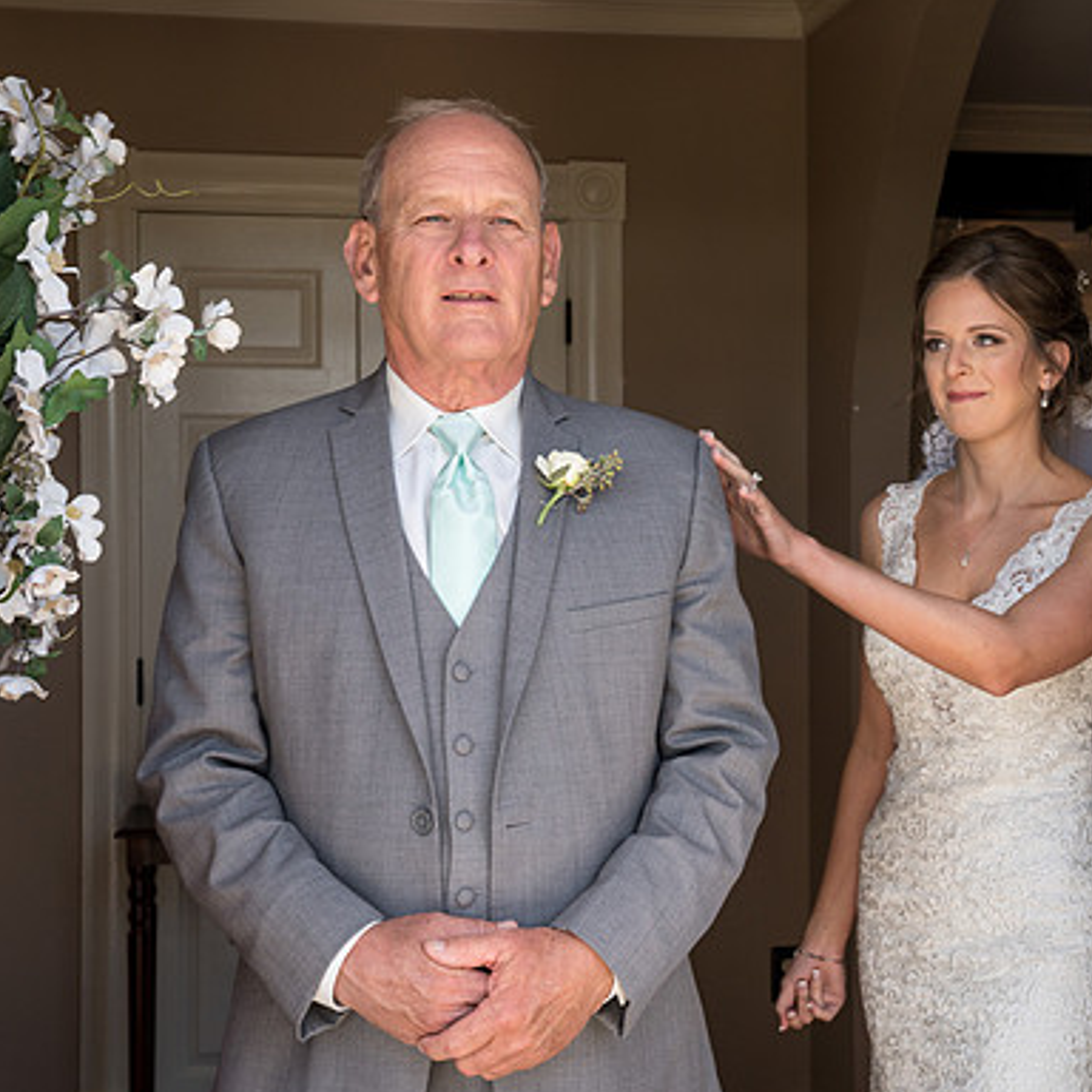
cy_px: 533
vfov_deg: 30.6
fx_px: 1999
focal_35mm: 56
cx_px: 618
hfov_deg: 30.5
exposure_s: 1/200
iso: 320
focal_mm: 40
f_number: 5.6
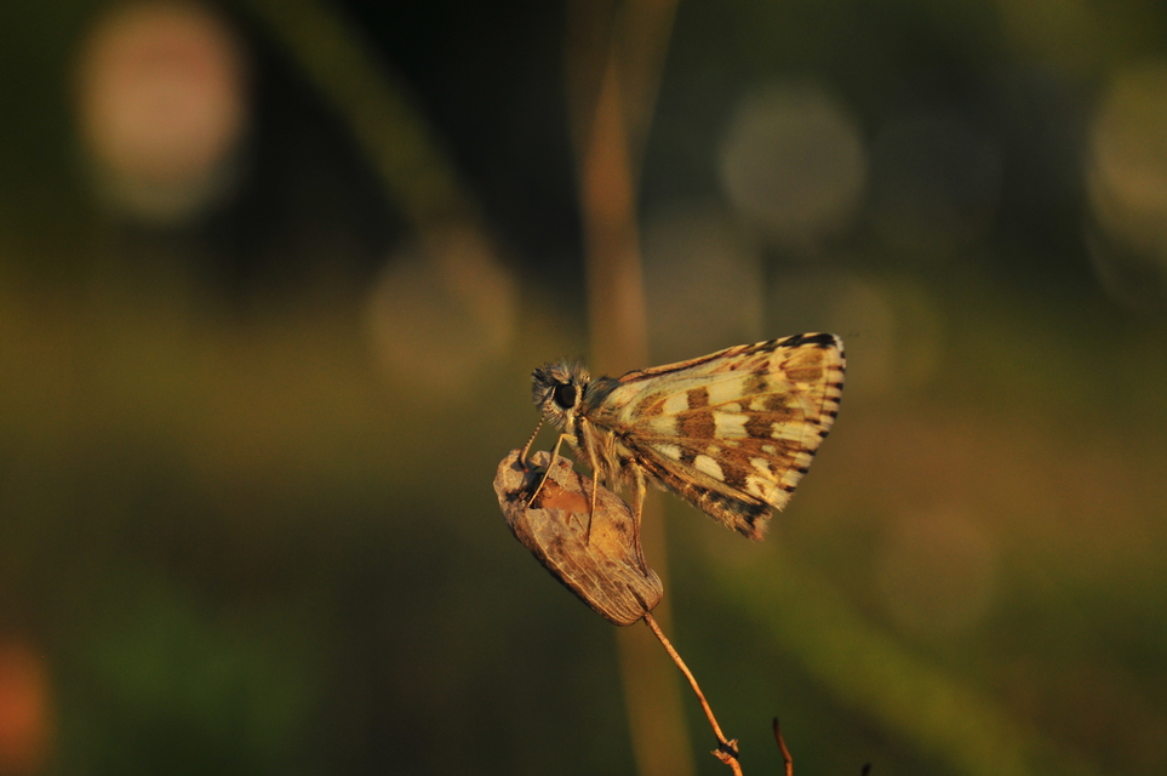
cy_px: 388
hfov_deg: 17.1
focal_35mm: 120
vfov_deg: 11.4
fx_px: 3886
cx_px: 584
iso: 200
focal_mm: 80
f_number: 10
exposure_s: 1/400
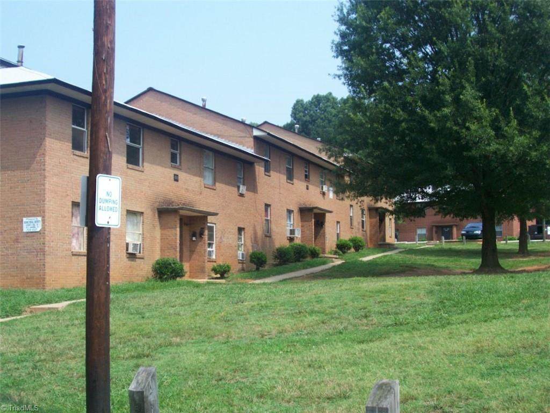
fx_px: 842
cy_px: 206
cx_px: 275
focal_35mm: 53
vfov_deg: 27.5
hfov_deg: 36.2
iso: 80
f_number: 3.2
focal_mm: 8.7
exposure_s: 1/716
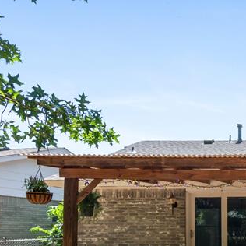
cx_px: 325
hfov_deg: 29.5
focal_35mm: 45
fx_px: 365
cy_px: 228
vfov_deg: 34.8
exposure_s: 1/320
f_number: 9
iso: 320
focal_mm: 11
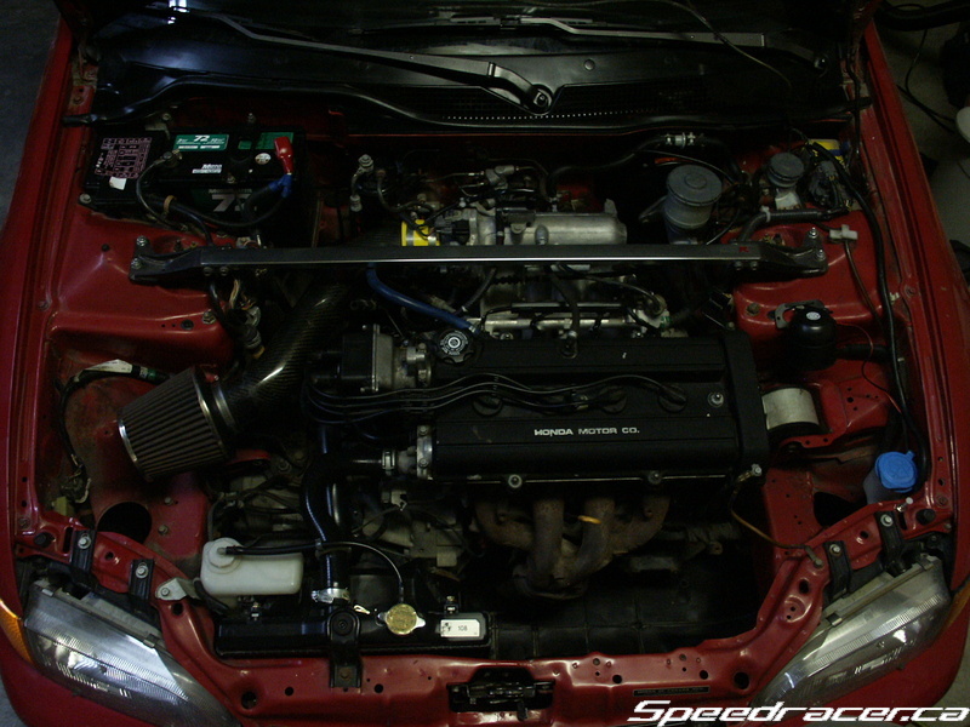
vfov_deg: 45.4
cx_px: 485
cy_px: 364
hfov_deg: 58.4
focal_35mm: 31
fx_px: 869
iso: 200
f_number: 2.8
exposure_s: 1/30
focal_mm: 8.2
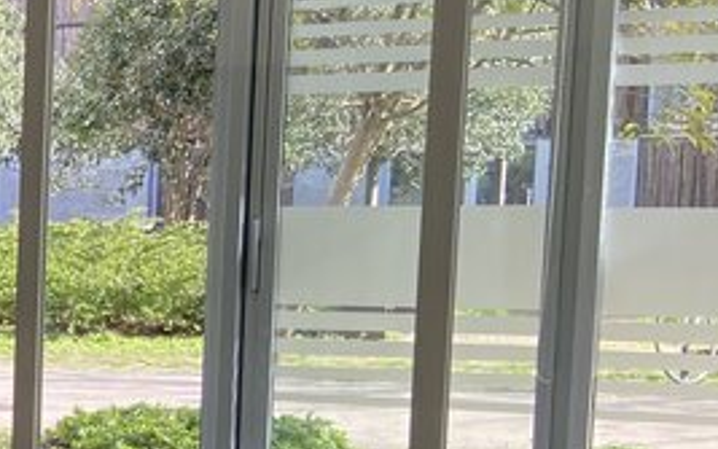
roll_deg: -1.5
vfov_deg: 13.1
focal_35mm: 99
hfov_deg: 18.1
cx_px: -438
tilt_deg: -5.1
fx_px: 1938
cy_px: 438
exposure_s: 1/149
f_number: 1.8
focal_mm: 4.25
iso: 32
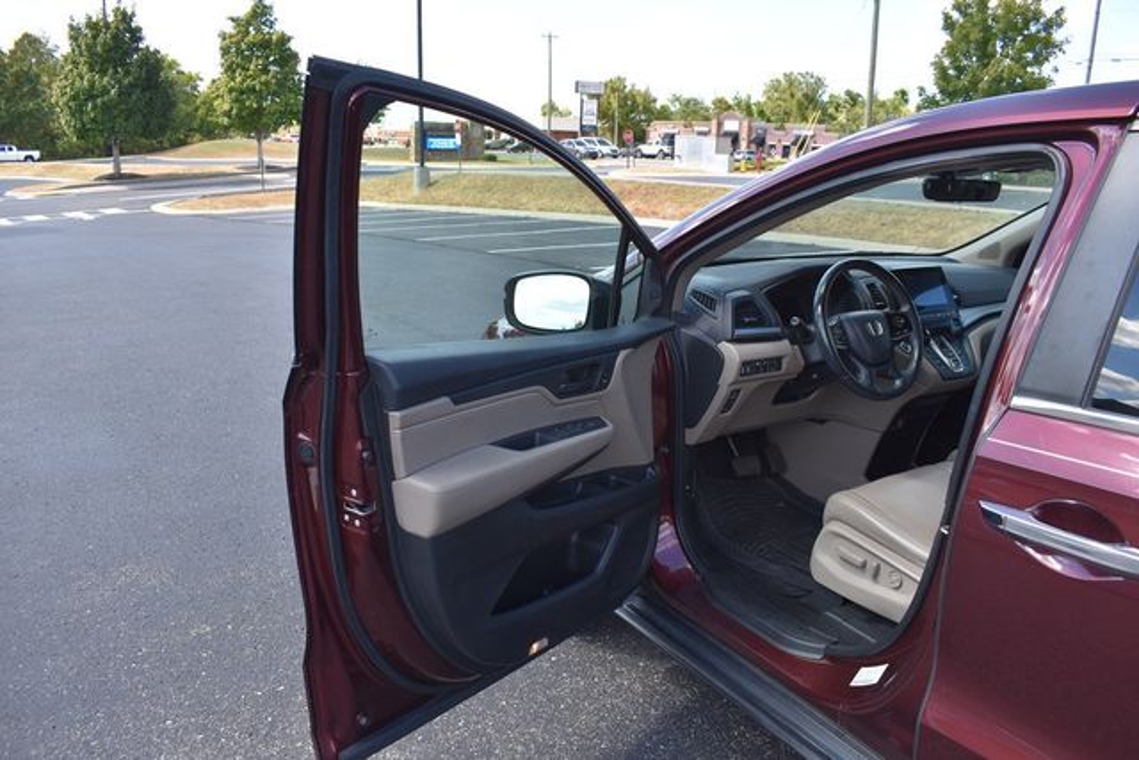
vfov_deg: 48.0
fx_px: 854
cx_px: 570
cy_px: 380
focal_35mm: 27
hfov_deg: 67.4
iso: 250
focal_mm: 18
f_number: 5.6
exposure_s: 1/250
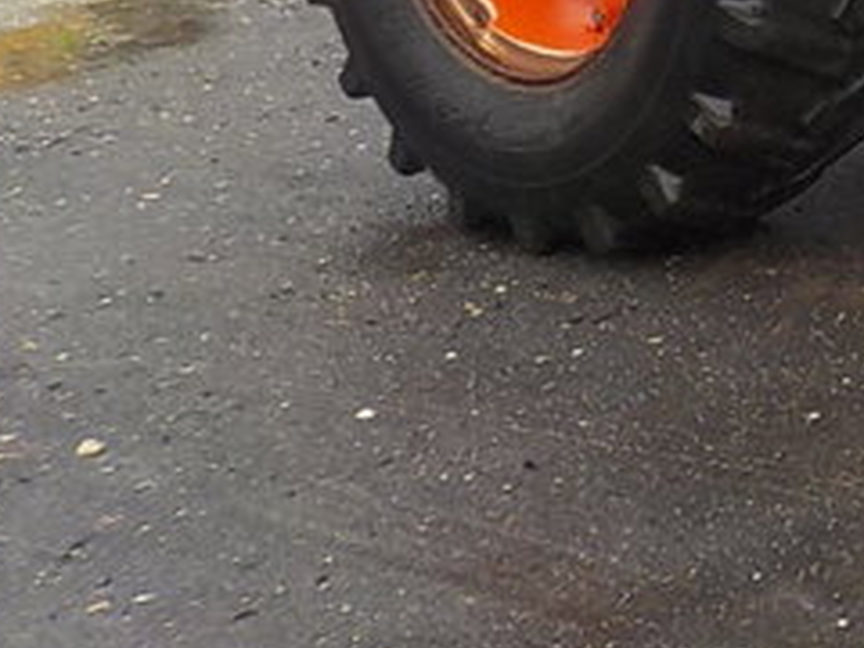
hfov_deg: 17.5
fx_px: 2496
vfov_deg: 13.8
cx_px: 1328
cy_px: -346
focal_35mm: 100
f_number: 3.3
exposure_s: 1/100
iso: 125
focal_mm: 4.1
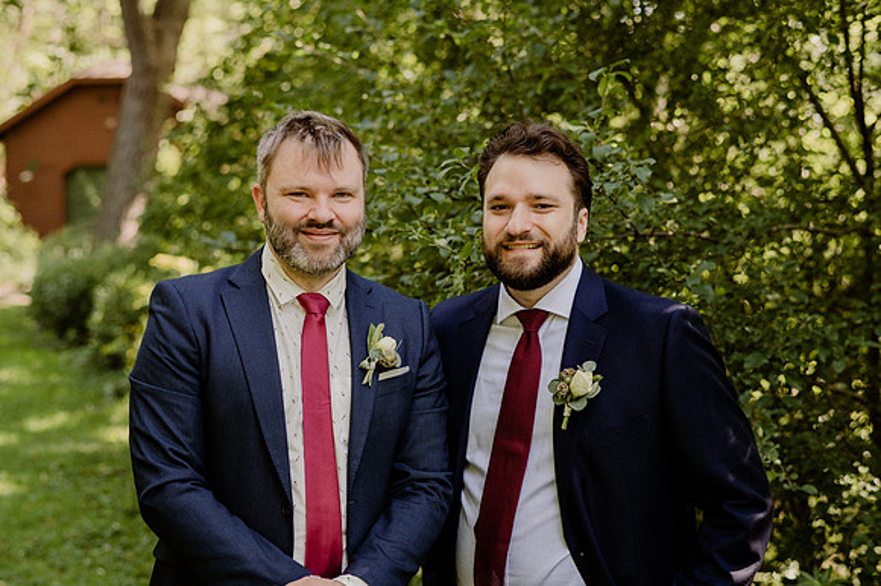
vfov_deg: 23.4
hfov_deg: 34.5
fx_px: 1419
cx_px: 440
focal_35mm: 58
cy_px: 293
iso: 160
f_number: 3.2
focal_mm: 58
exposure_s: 1/160
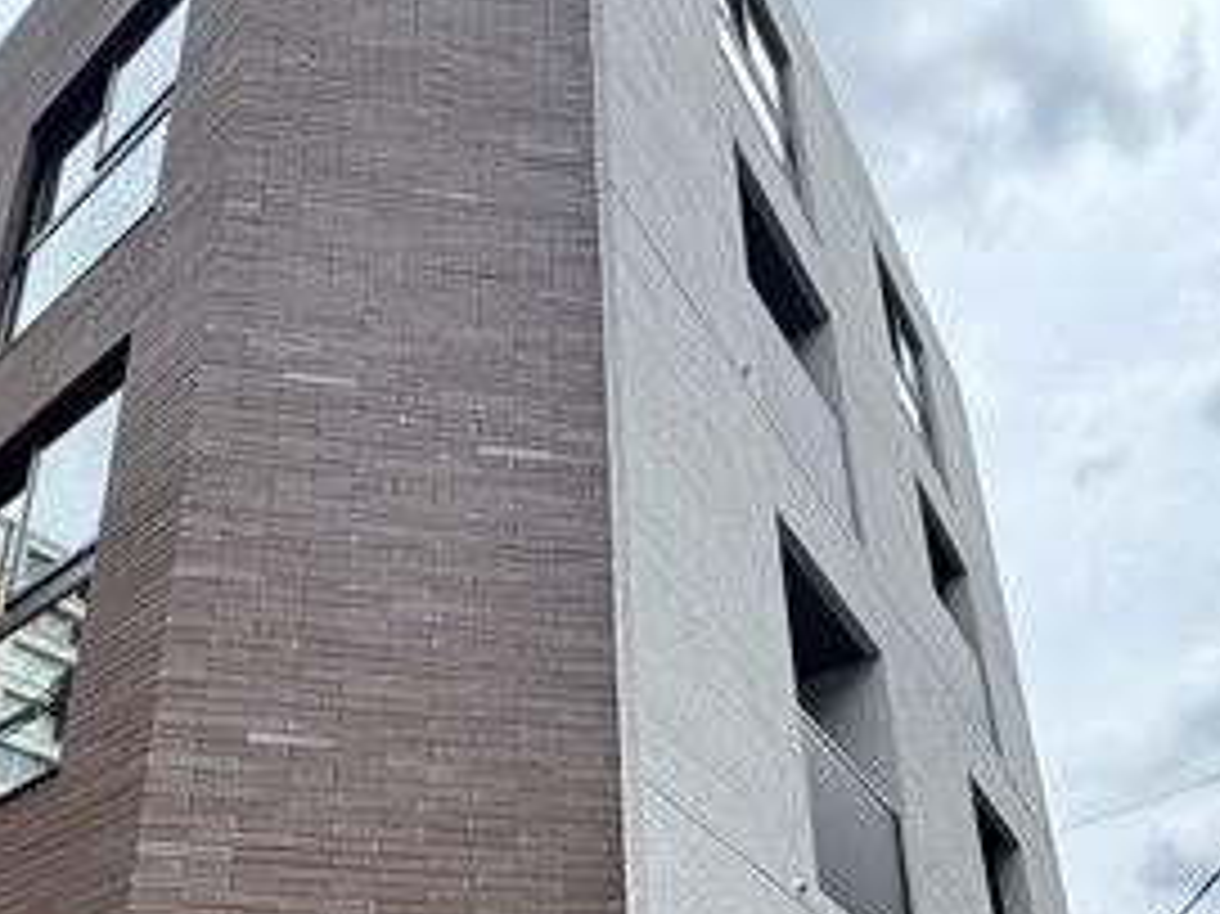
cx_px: 441
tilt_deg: +25.4
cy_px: 905
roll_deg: -1.6
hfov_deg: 57.5
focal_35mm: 31
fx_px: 1092
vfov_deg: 40.1
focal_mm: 2.22
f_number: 2.2
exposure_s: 1/610
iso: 40
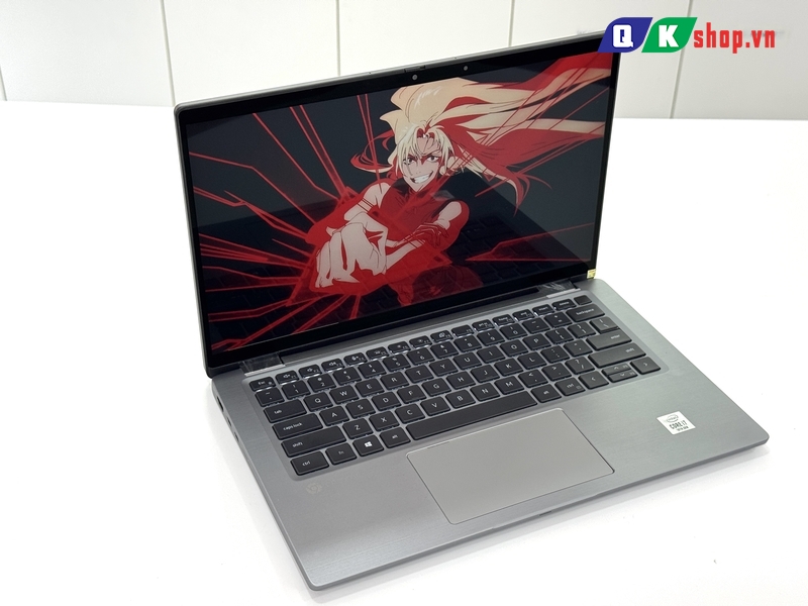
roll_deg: +0.4
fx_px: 1120
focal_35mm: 48
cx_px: 404
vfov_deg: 30.3
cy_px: 303
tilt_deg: -34.4
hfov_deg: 39.7
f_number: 1.78
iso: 80
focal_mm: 6.76
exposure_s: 1/121
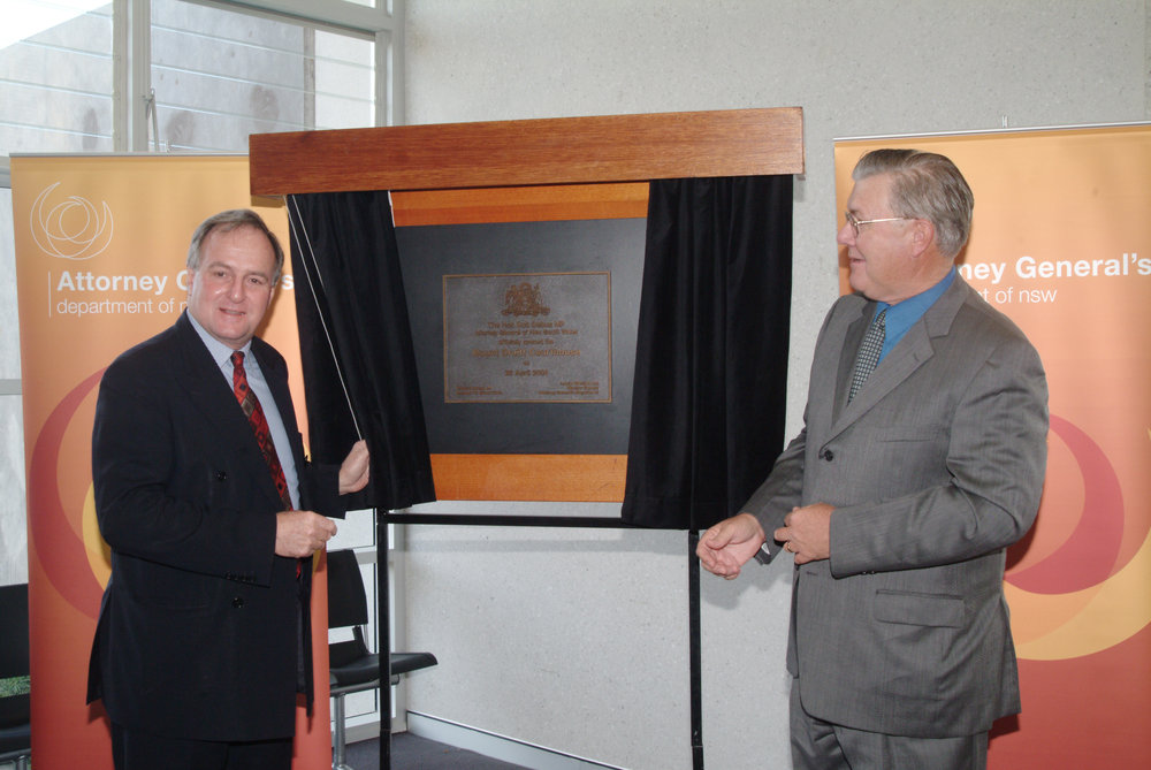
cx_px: 576
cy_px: 385
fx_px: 1344
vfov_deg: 32.0
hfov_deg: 46.4
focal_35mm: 42
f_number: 8
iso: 400
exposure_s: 1/60
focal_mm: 28
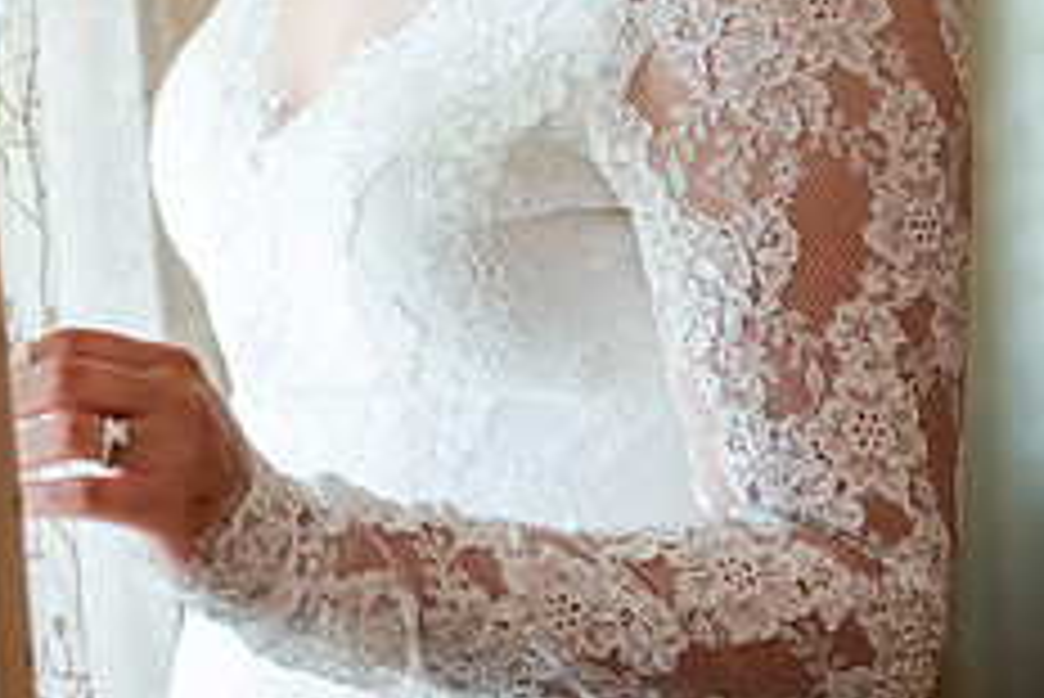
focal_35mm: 184
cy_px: -194
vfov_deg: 7.4
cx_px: 392
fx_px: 5339
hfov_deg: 11.2
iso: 1000
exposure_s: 1/400
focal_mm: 95
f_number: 3.5
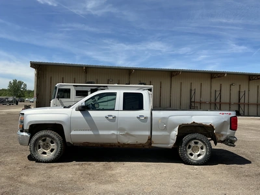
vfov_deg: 49.7
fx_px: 210
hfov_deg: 63.4
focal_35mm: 28
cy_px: 98
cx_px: 130
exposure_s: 1/2227
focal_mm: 3
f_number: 1.8
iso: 25
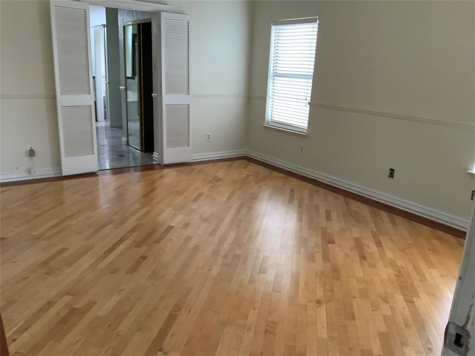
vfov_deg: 48.2
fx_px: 398
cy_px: 178
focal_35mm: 29
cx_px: 238
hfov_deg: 61.7
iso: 250
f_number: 1.8
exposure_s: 1/40
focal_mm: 3
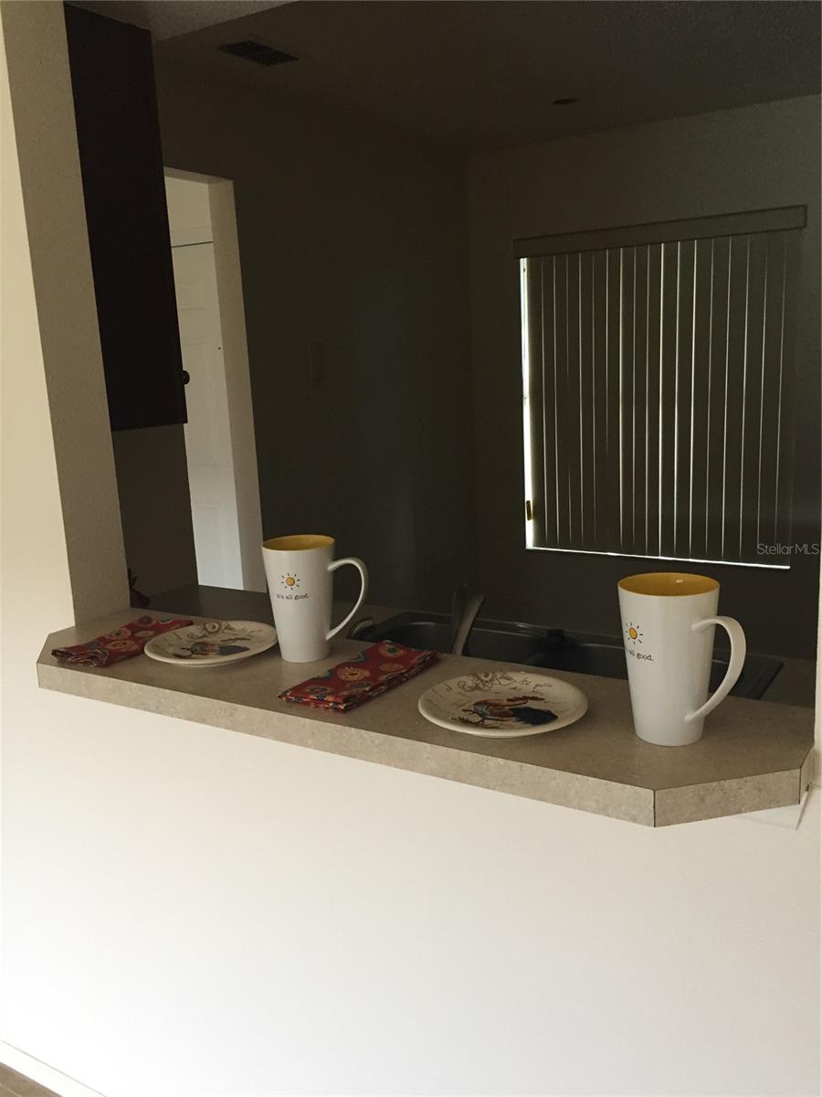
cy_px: 548
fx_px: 918
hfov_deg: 48.2
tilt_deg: -11.3
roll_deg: +1.7
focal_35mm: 29
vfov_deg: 61.7
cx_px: 411
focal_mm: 4.15
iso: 125
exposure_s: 1/30
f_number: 2.2
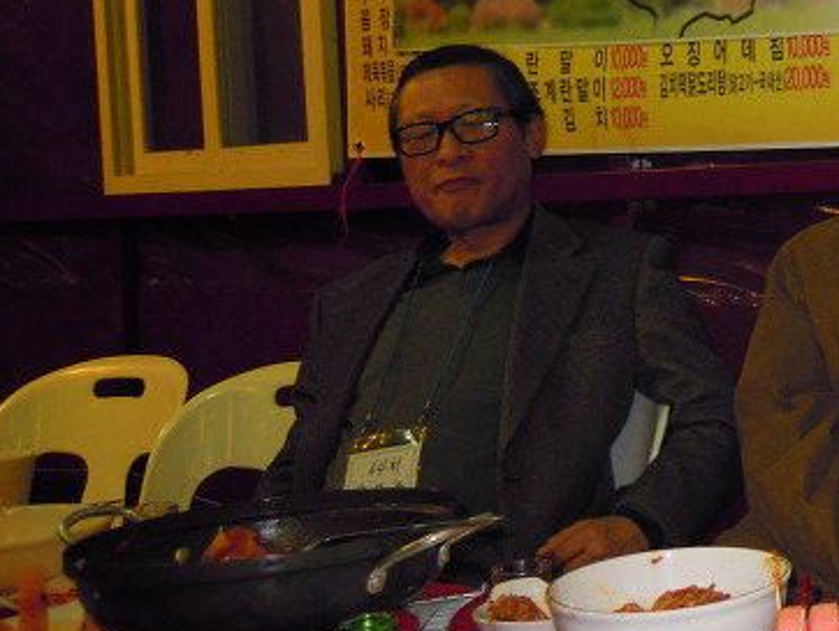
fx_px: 1771
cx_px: 1072
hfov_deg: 23.7
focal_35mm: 73
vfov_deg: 19.8
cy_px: 72
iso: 200
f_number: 2.7
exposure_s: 1/25
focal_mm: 5
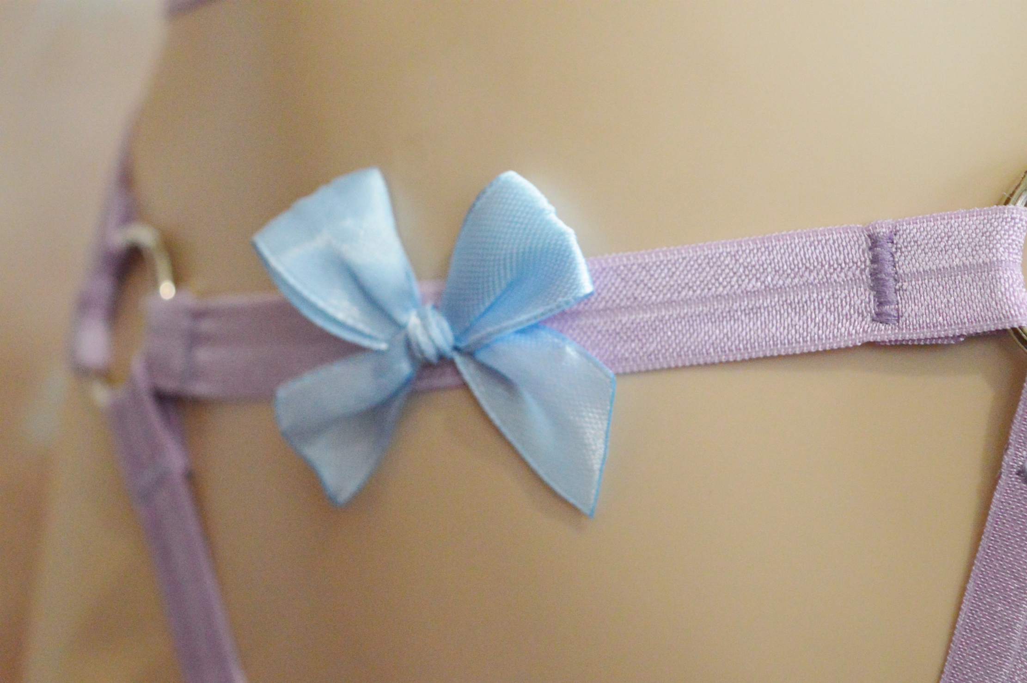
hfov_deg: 27.0
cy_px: 342
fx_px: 2137
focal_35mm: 75
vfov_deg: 18.1
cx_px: 514
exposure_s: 1/60
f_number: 5.6
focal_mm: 50
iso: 4000
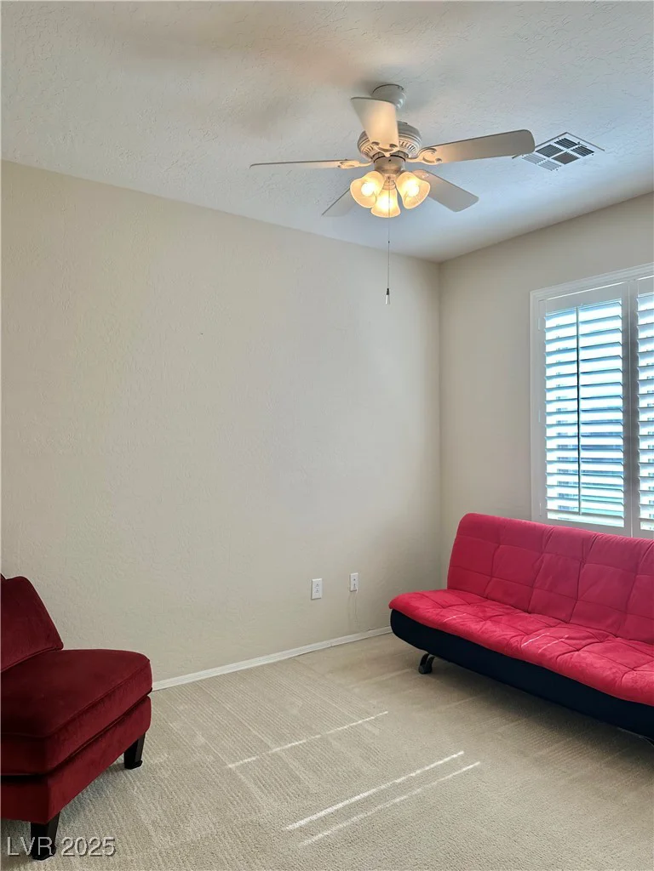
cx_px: 327
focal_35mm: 24
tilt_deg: +2.2
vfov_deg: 71.6
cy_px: 436
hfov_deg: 56.8
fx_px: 605
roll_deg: -0.5
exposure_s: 1/242
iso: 64
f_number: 1.78
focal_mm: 6.86
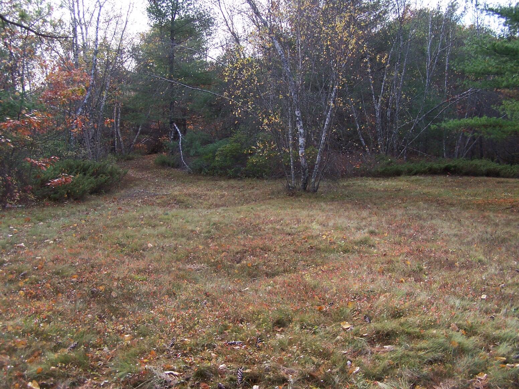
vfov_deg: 37.7
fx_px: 570
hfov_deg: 49.0
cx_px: 260
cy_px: 194
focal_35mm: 38
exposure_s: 1/200
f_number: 2.8
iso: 80
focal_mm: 6.3
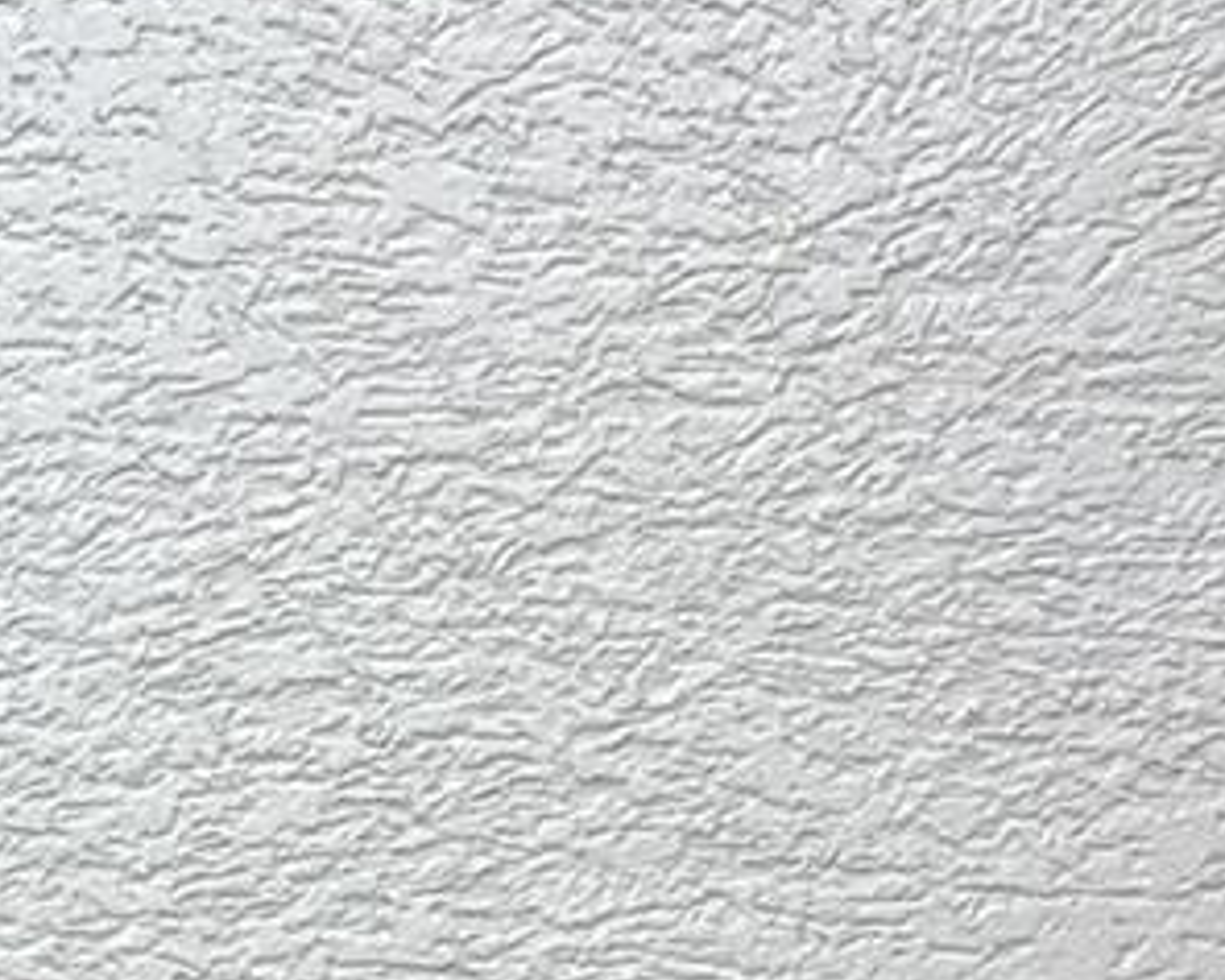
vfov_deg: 8.9
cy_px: 1917
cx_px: -1353
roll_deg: +0.9
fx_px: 5948
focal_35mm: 164
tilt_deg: -1.9
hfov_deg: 10.6
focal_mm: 5.7
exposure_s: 1/497
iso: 50
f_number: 1.5
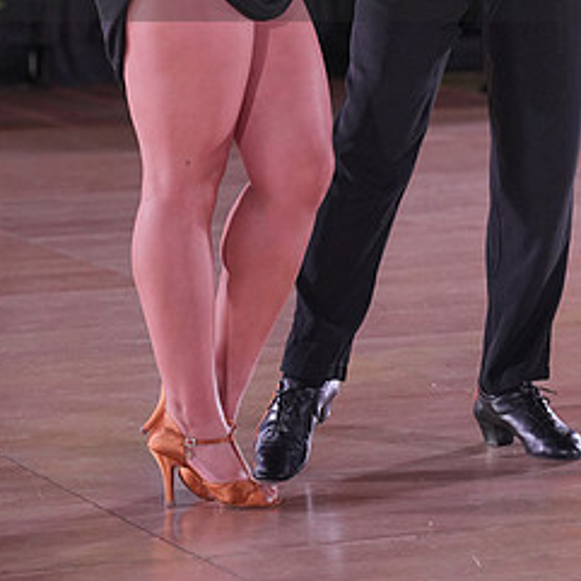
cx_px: 315
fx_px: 3646
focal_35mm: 192
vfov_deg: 9.0
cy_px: -58
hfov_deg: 9.1
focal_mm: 94
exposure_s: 1/400
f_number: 4
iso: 2000
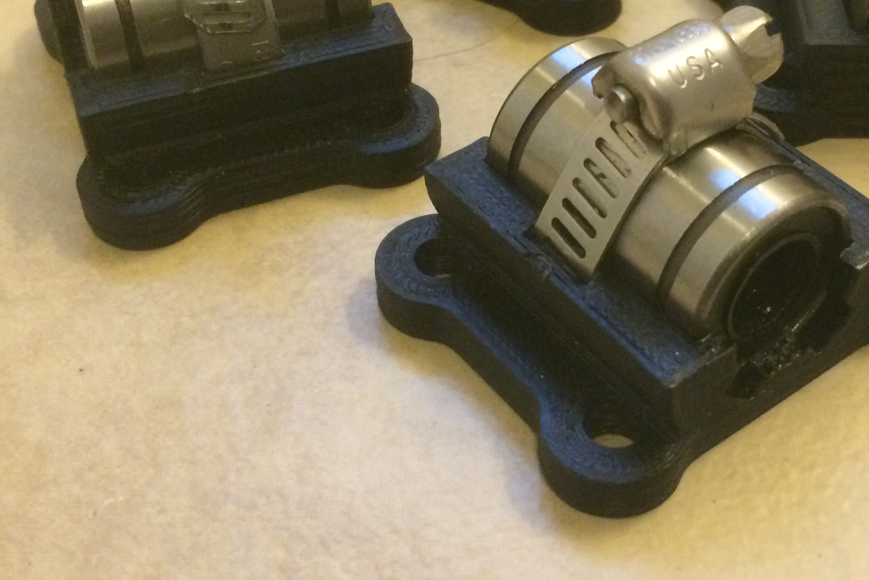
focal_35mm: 58
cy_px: 163
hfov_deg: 34.4
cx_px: 512
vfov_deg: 23.2
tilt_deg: -41.4
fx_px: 1400
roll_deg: +1.0
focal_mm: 4.15
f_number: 2.2
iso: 320
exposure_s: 1/20
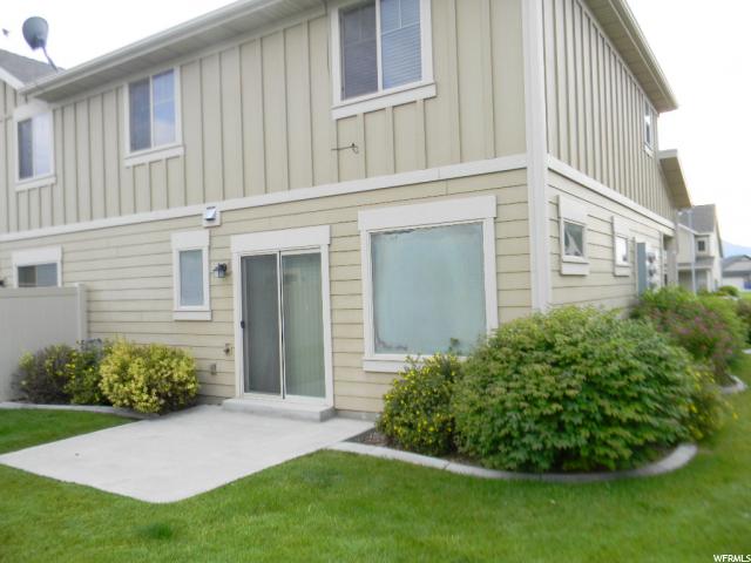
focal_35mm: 28
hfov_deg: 63.4
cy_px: 282
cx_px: 376
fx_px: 607
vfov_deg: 49.7
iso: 80
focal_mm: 5
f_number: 3.5
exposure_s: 1/135
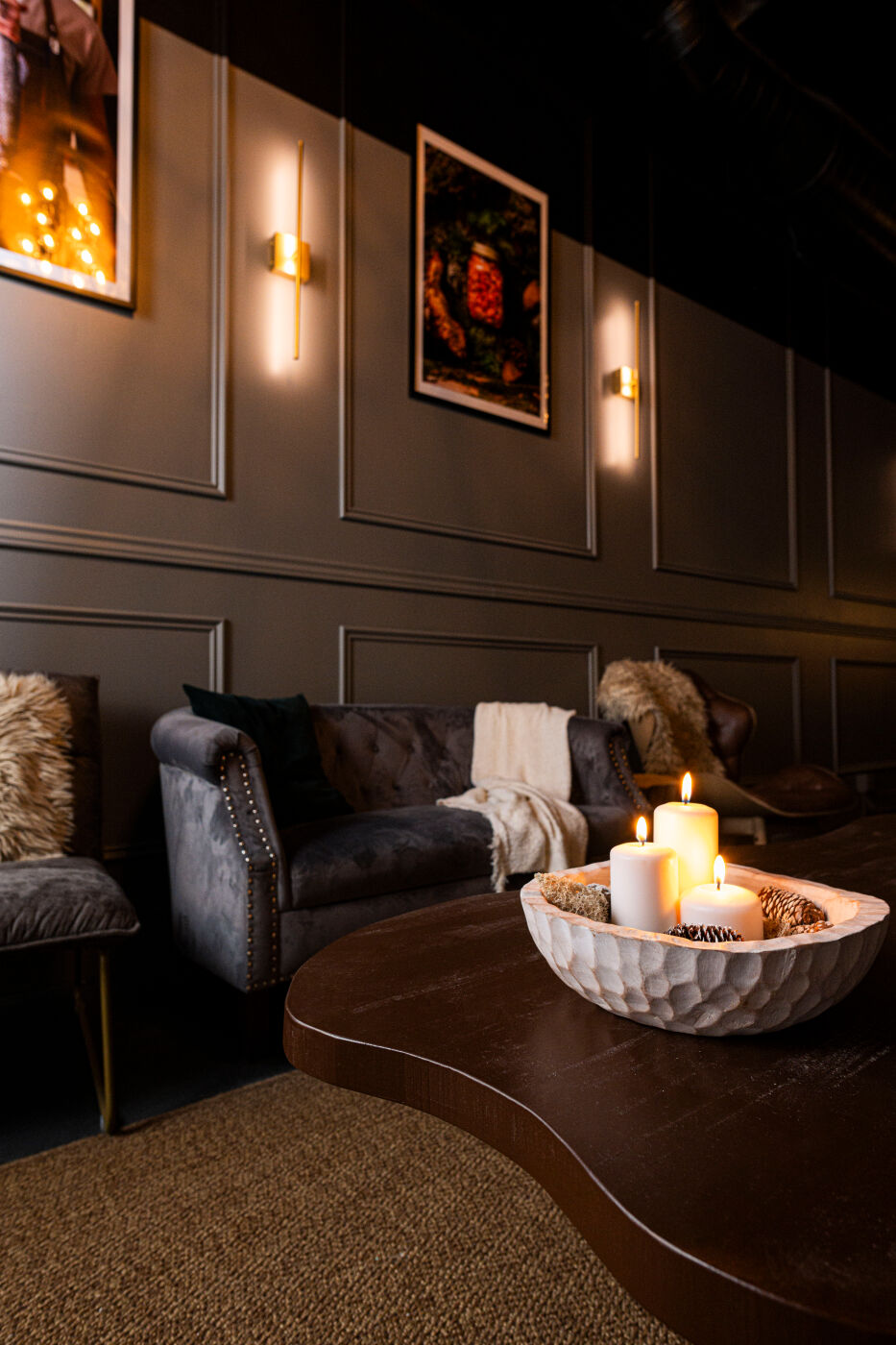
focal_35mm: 20
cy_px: 672
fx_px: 747
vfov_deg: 84.0
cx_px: 448
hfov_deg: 61.9
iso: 2000
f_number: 6.3
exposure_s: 1/40
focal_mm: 20
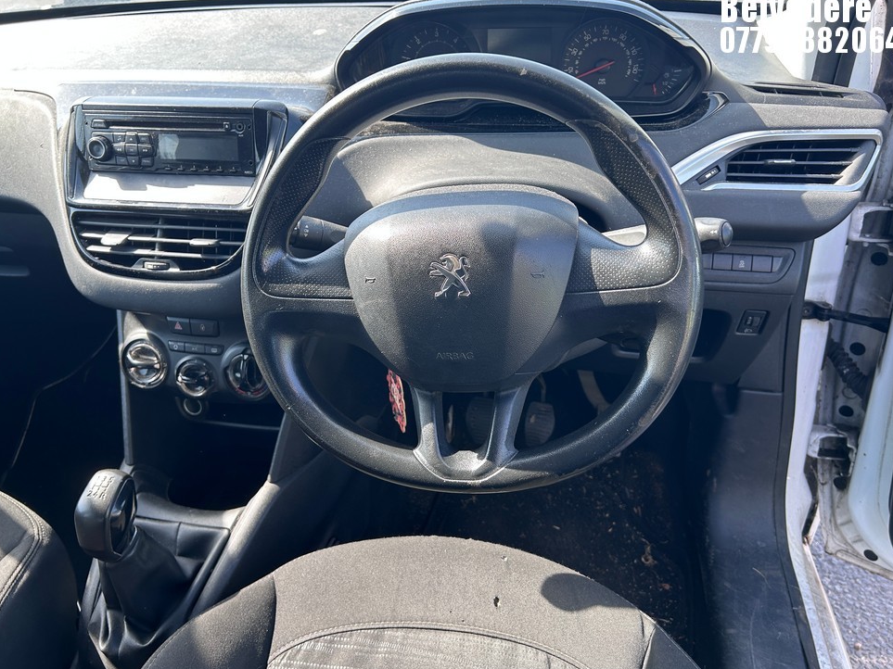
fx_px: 696
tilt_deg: -33.9
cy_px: 338
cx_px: 446
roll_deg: +3.2
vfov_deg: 51.3
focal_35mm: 27
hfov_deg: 65.3
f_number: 1.5
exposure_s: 1/195
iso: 40
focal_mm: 5.7
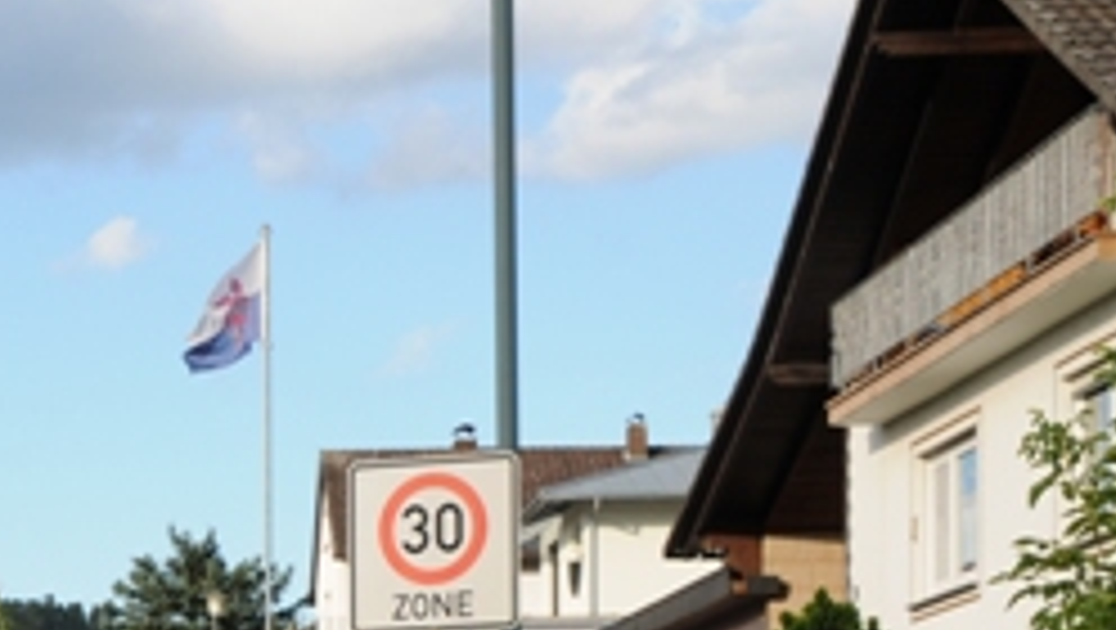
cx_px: -153
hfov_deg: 16.5
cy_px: 911
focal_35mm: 125
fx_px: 3712
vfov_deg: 9.5
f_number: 8
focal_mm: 31
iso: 200
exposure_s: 1/250
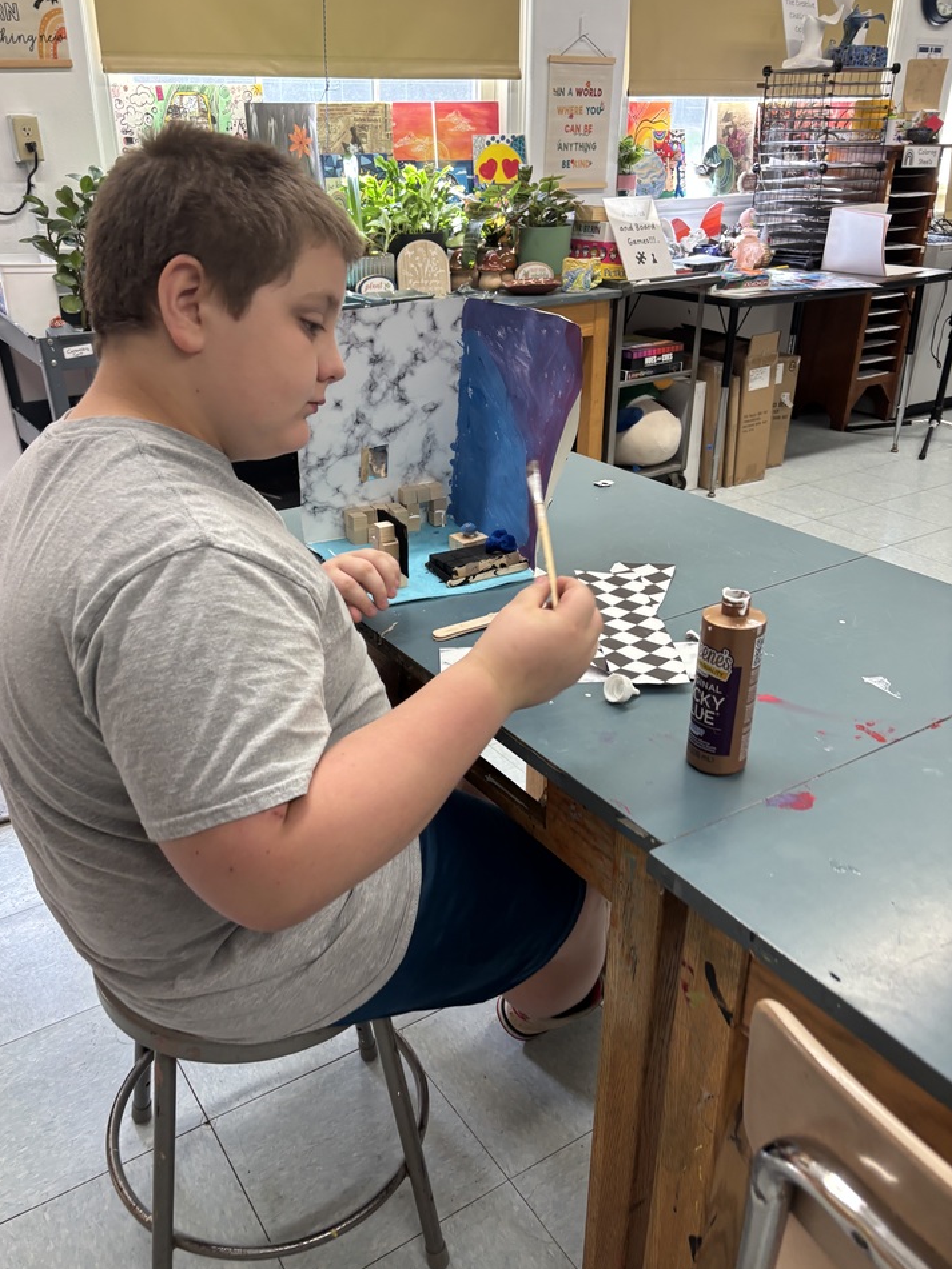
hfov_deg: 49.7
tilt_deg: -26.6
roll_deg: -1.0
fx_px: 1027
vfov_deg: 63.4
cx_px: 441
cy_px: 666
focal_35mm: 28
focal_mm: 5.96
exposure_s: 1/62
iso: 80
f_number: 1.6
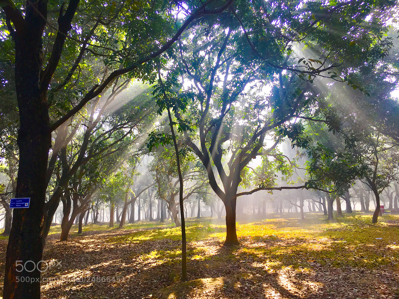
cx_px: 200
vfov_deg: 48.2
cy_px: 150
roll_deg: +1.6
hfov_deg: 61.7
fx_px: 334
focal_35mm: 29
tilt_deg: +10.5
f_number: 2.2
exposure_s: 1/165
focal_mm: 4.15
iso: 25
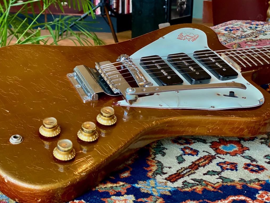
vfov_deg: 22.6
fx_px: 507
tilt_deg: -19.9
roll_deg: -0.7
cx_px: 111
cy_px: 95
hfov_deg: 29.8
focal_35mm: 65
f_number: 2
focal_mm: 6
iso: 200
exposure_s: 1/100
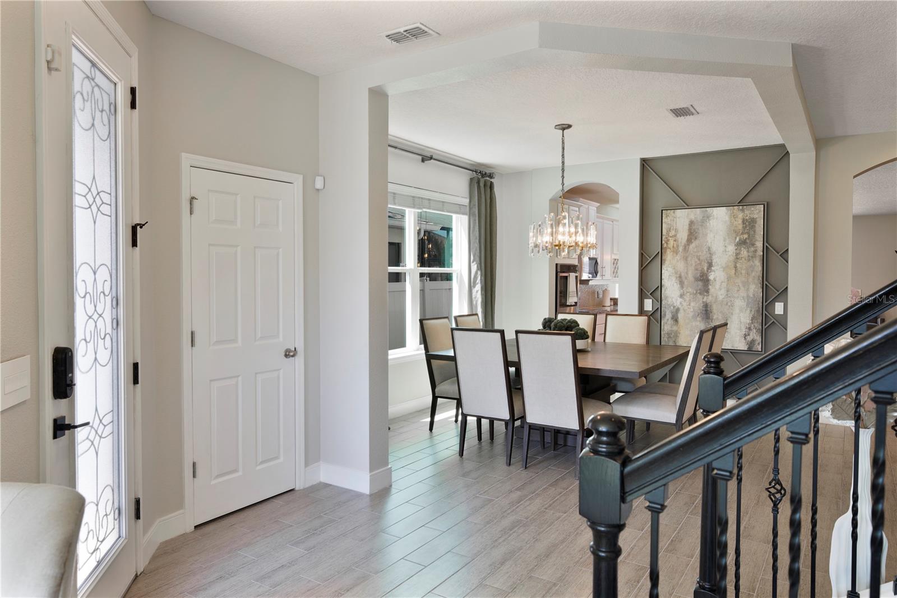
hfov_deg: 73.8
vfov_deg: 53.1
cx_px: 448
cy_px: 299
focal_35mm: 24
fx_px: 598
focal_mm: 16
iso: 160
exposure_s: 1/4
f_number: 5
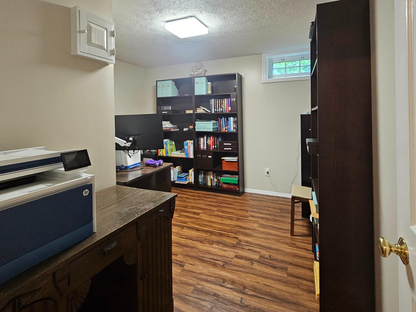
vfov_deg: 73.3
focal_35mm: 17
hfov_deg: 91.0
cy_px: 114
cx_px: 205
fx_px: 204
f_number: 2.2
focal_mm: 2.2
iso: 500
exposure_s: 1/30
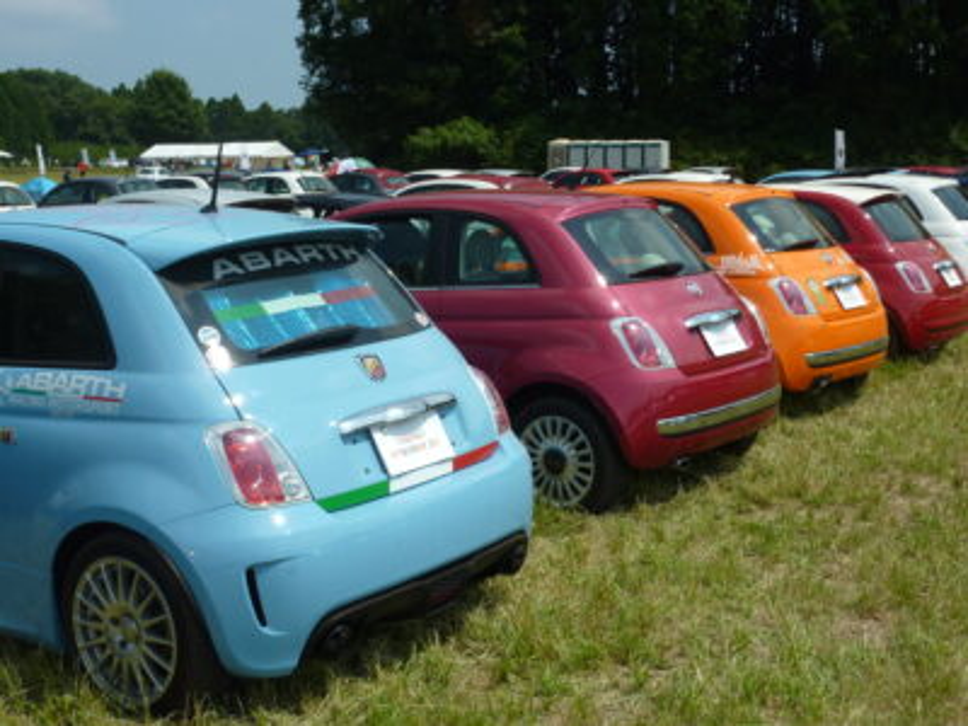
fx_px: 1342
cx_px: 484
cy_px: 363
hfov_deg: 39.7
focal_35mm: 48
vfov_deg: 30.3
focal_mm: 7.9
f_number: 5.6
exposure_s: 1/400
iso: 80
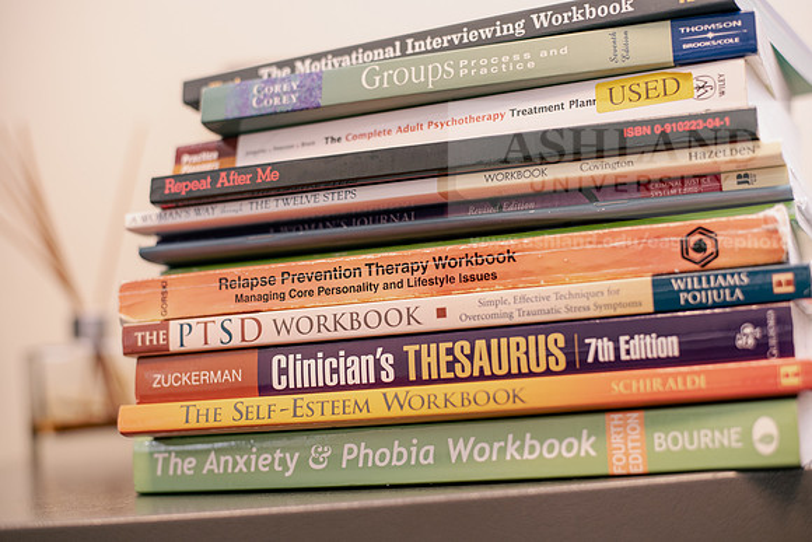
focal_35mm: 50
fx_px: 1128
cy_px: 271
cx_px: 406
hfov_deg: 39.6
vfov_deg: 27.0
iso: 1000
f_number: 2.5
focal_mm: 50
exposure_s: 1/200
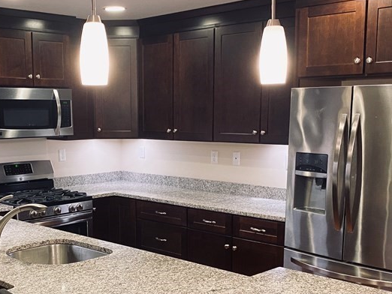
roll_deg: -0.4
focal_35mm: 51
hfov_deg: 37.2
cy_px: 210
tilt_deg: -9.0
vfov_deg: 28.3
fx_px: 578
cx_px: 146
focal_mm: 4.25
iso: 200
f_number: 1.8
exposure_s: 1/60
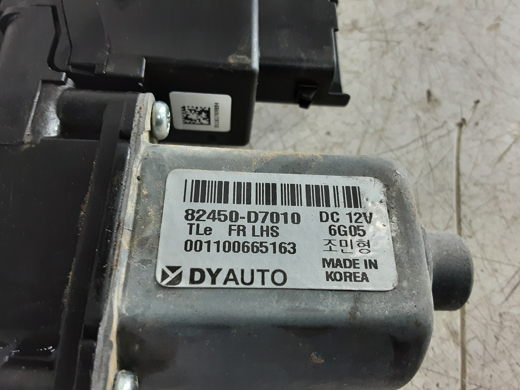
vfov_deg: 51.4
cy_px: 195
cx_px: 260
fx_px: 406
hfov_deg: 65.3
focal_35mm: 27
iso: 160
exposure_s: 1/50
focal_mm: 2.91
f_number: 1.9
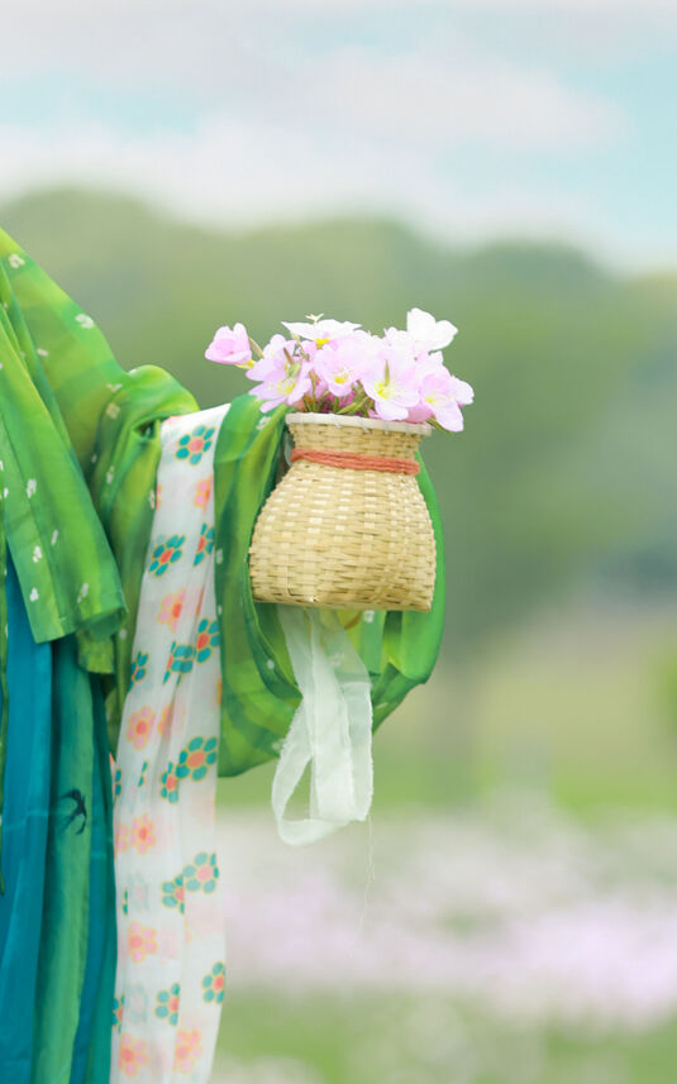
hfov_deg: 4.6
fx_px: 8480
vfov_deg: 7.3
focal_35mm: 287
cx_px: -71
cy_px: 639
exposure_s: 1/1600
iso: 500
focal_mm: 135
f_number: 2.2
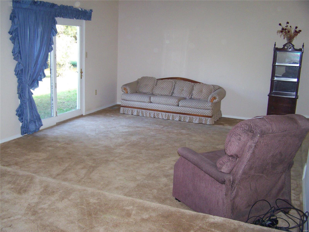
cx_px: 154
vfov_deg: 37.7
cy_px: 116
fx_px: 339
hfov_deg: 49.0
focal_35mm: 38
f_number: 2.8
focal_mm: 6.3
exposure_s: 1/60
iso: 160
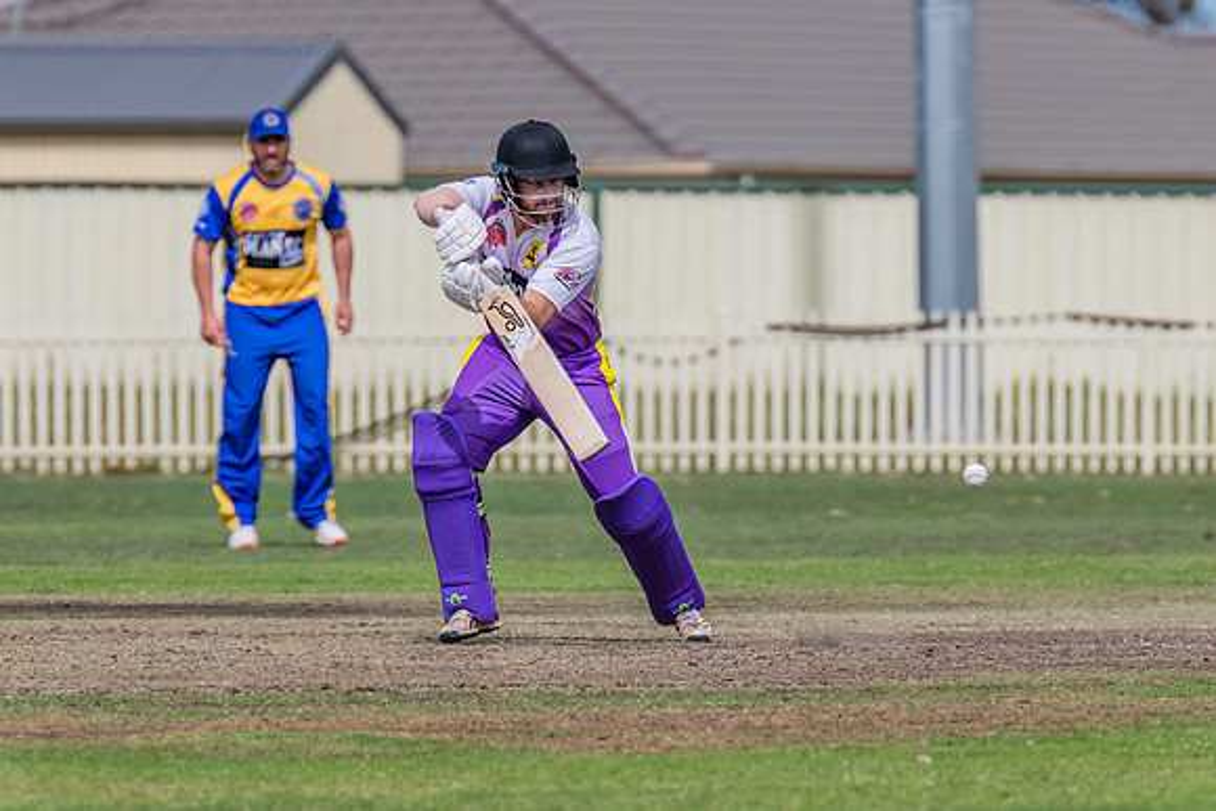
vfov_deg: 2.2
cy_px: 375
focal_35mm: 627
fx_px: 21197
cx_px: 619
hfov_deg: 3.3
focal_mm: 550
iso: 800
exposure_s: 1/2500
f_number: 8
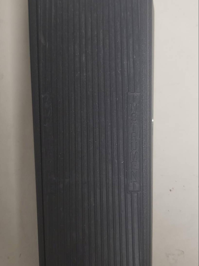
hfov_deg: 53.1
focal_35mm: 26
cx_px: 100
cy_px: 133
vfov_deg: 67.3
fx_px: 199
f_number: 1.8
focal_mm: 4.25
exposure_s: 1/40
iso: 160
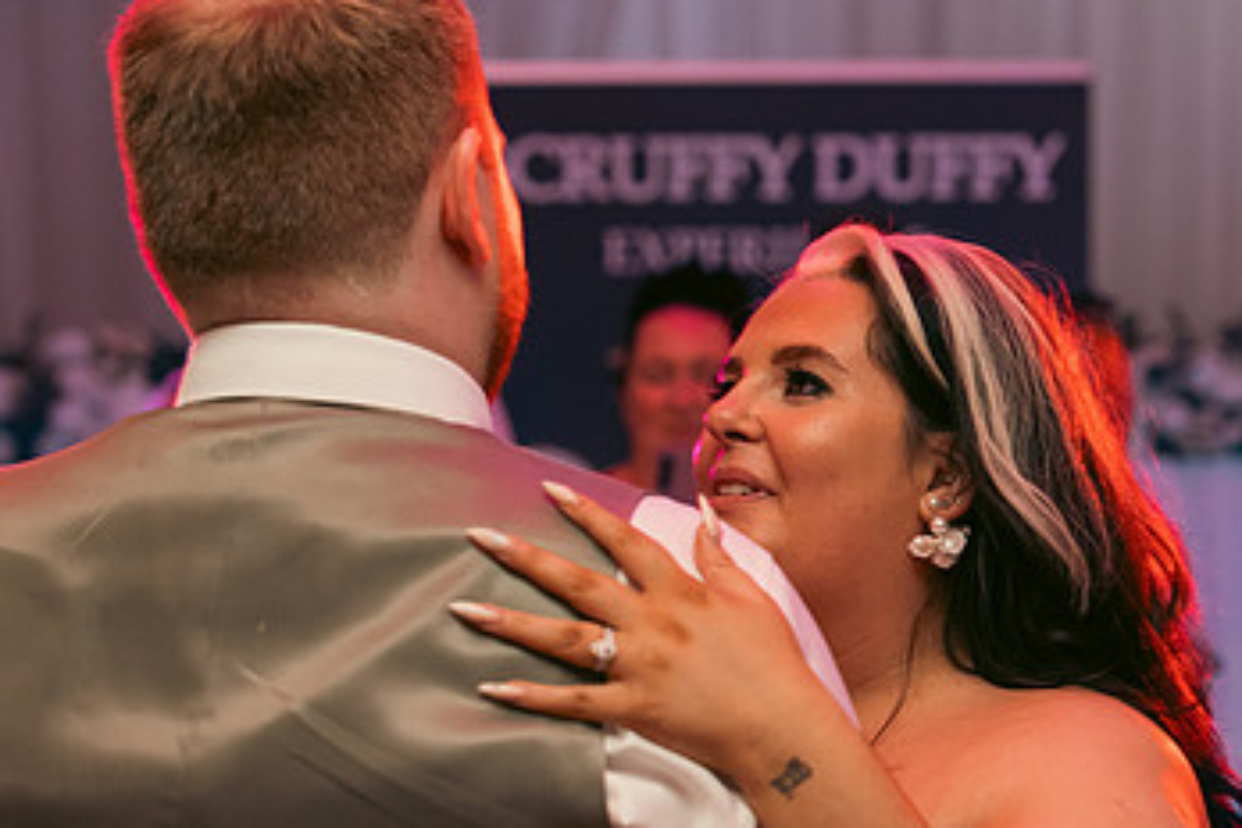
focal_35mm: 110
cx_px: 721
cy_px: 666
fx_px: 3795
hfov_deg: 18.6
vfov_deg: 12.4
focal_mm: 66
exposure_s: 1/160
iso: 2500
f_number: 3.5
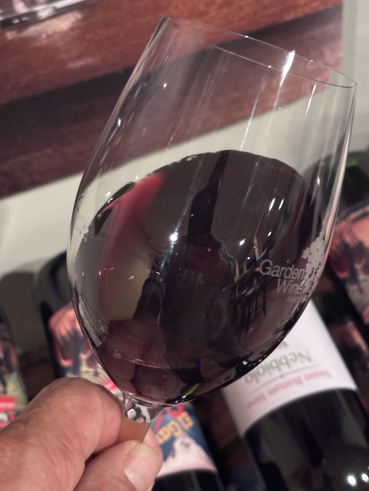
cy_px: 246
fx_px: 739
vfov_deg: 36.8
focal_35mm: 52
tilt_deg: -50.9
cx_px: 184
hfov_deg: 28.0
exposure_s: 1/17
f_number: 1.6
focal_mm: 5.96
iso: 400
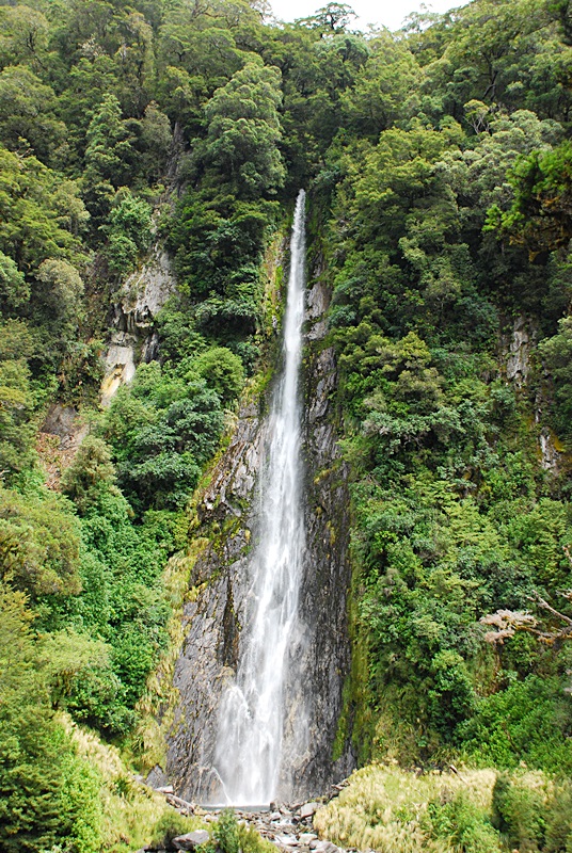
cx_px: 286
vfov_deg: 46.3
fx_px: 997
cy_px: 426
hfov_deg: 32.0
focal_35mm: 42
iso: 400
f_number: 5.6
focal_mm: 28
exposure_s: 1/320
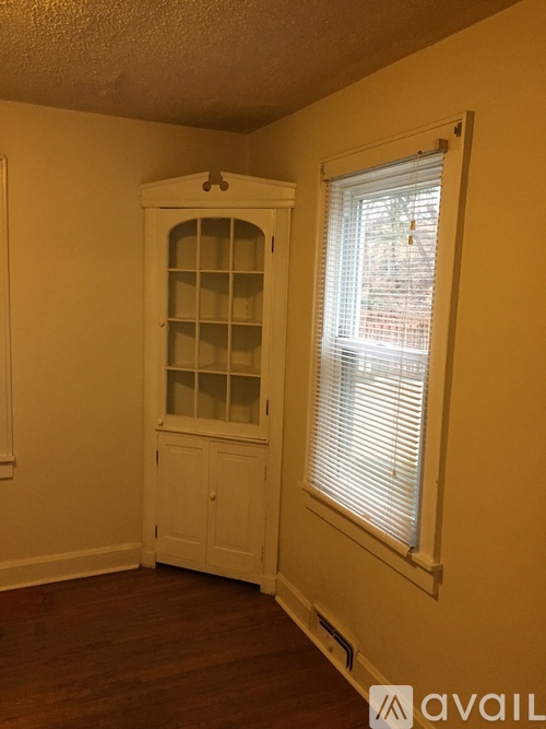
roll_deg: -2.1
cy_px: 364
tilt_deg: -6.7
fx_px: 610
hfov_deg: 48.2
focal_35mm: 29
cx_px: 273
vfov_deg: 61.7
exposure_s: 1/30
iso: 200
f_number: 2.2
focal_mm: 4.15
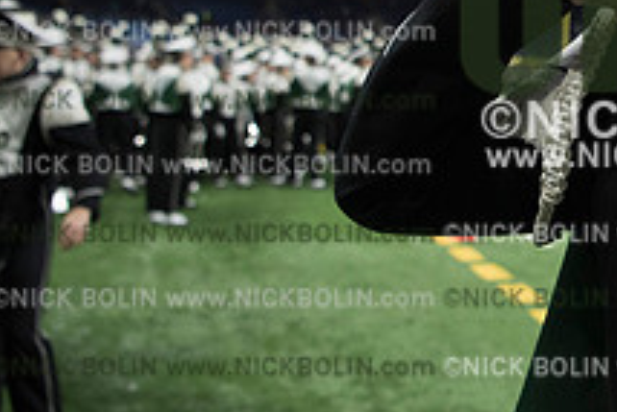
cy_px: 33
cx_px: 663
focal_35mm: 65
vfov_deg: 20.5
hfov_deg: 28.4
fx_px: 1115
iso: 1250
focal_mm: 24
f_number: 2.8
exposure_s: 1/800
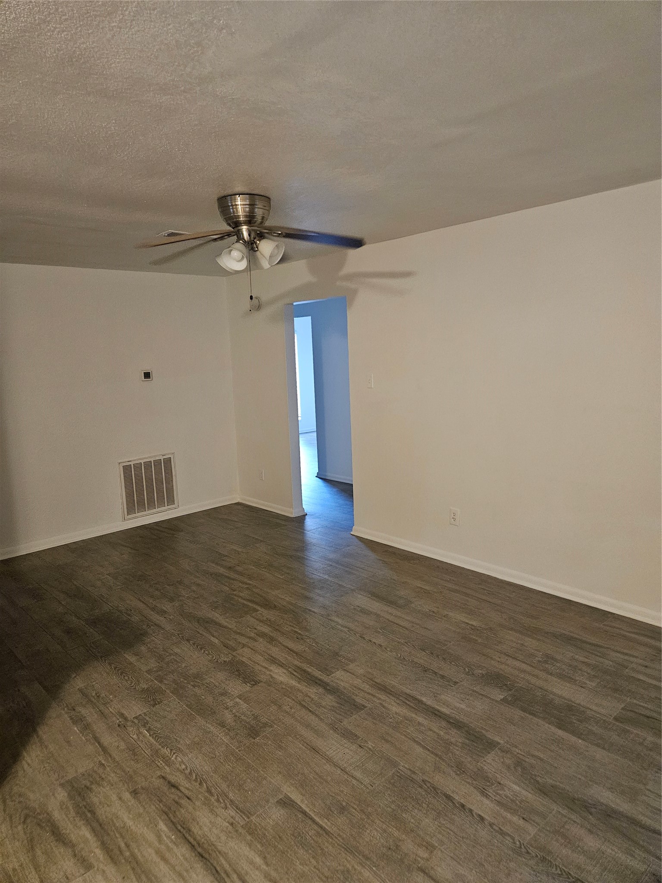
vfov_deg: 73.9
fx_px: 586
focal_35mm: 23
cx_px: 331
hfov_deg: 58.9
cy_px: 442
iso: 640
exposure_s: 1/40
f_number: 1.8
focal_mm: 5.4
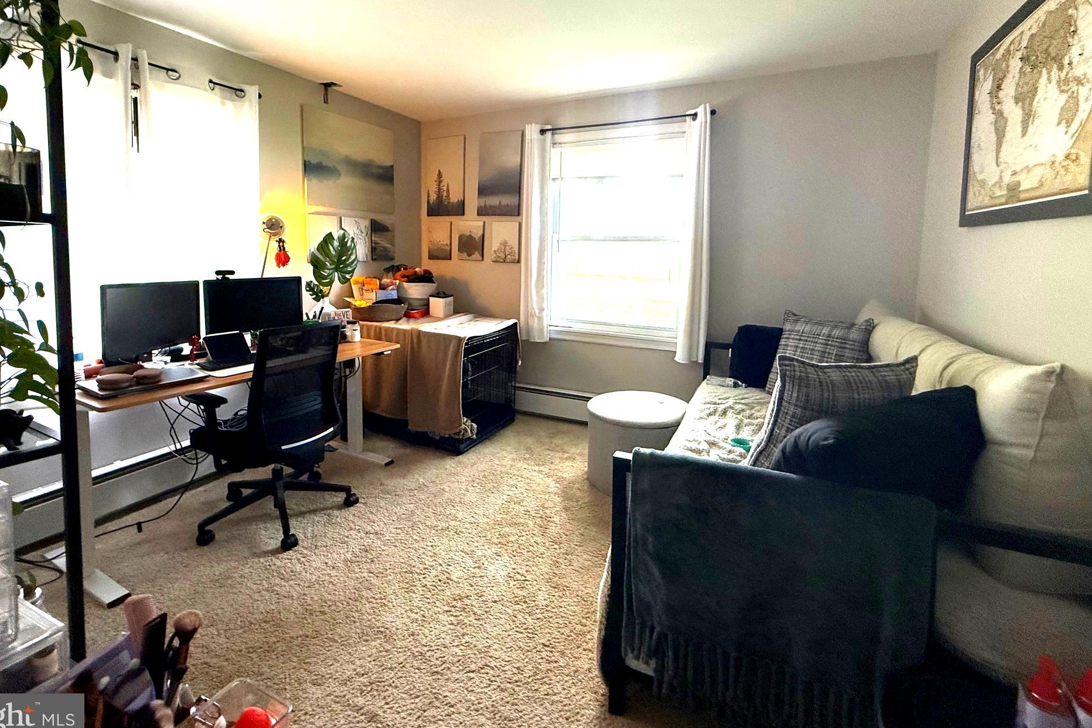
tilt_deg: -3.8
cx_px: 538
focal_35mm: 16
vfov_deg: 73.0
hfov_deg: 96.7
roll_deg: -0.6
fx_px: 485
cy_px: 292
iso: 320
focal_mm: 2.22
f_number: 2.2
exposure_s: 1/120
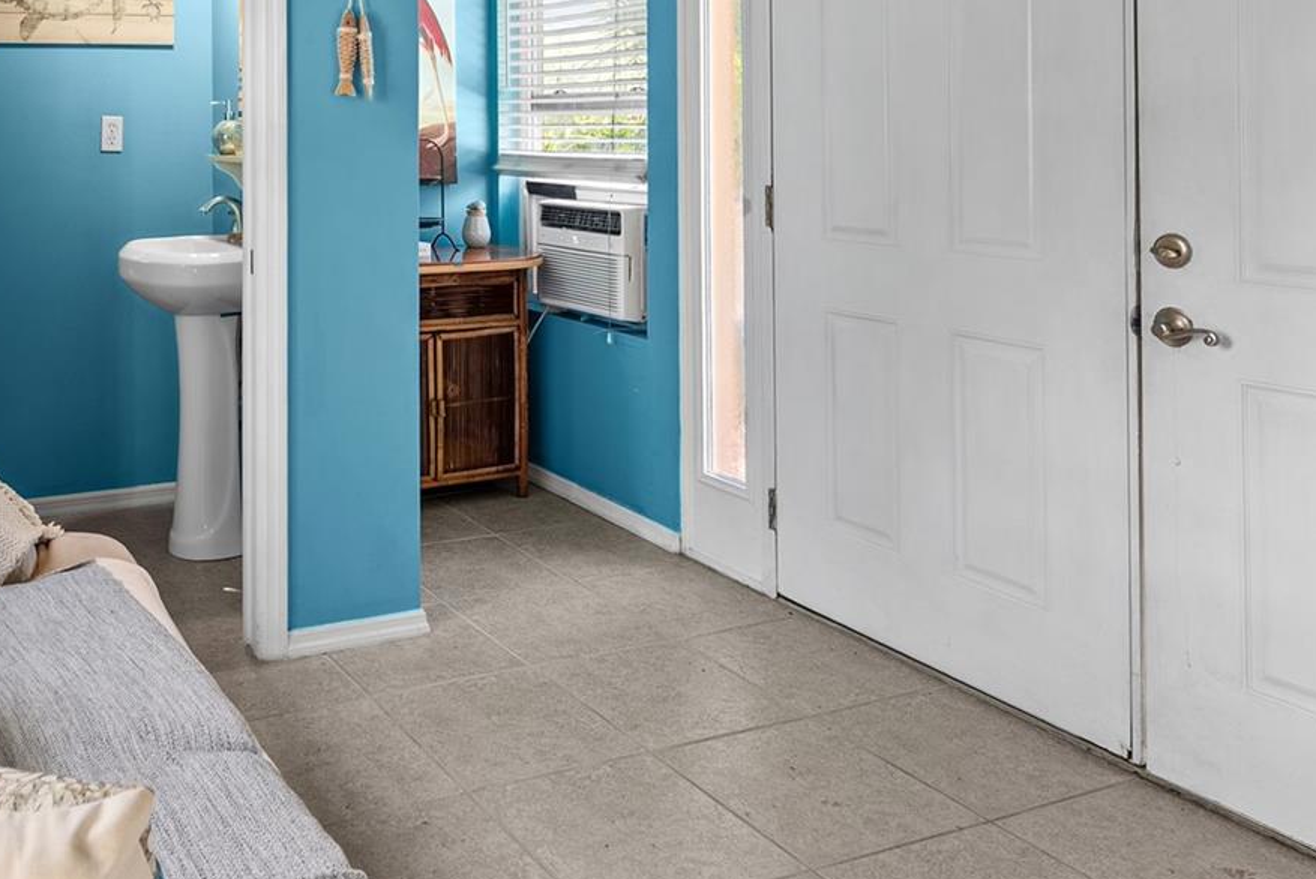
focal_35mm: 31
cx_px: 293
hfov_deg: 56.5
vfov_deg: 39.8
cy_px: 117
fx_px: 1134
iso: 100
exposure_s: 1/1.25
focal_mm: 17
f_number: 8
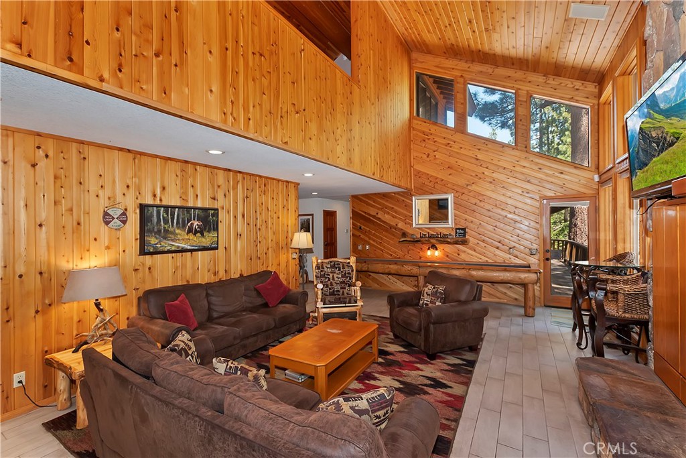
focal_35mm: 15
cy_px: 229
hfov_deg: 100.4
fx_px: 286
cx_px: 343
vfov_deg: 77.3
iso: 400
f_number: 8
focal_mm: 10
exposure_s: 1/30
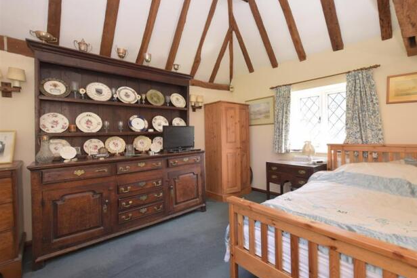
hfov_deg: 96.6
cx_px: 222
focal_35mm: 16
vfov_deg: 73.7
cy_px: 136
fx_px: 185
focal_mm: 10
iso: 400
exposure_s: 1/15
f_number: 7.1
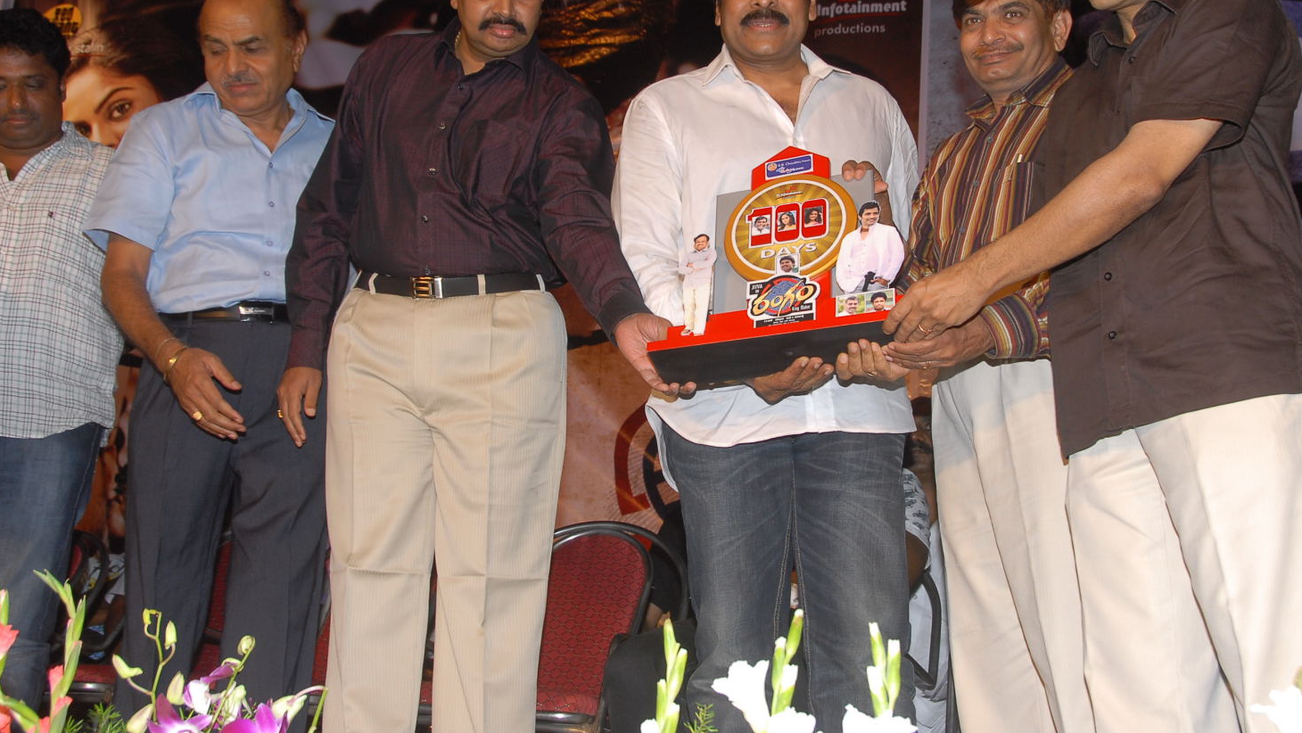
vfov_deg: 25.6
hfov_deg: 44.1
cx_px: 683
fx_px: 1608
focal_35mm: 47
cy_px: 269
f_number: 6.3
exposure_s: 1/125
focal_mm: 27
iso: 320
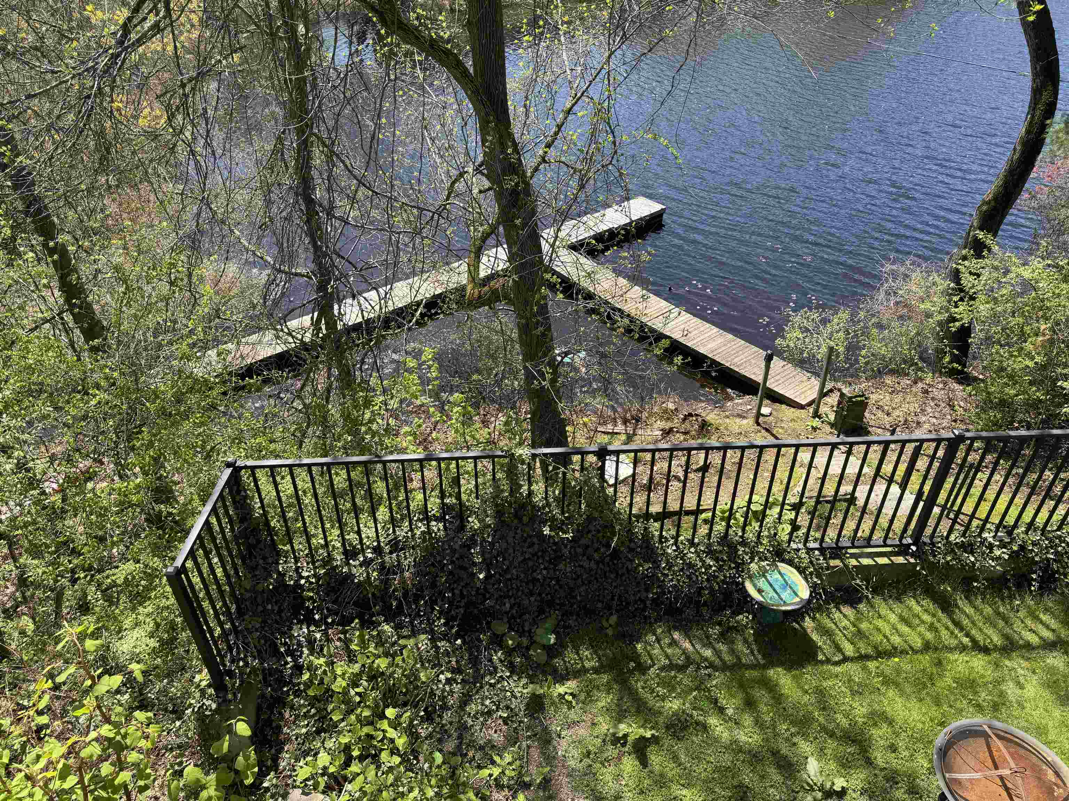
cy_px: 400
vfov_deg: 56.8
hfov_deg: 71.6
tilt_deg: -38.9
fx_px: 741
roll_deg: +0.1
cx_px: 534
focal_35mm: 24
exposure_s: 1/1238
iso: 80
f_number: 1.78
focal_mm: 6.76
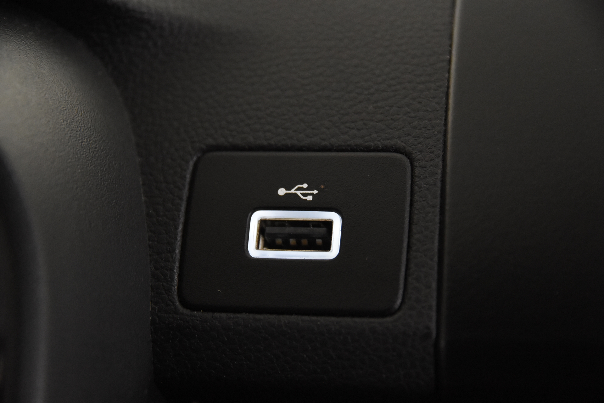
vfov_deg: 14.7
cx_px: 302
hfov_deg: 21.9
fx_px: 1560
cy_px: 202
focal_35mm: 93
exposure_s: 1/100
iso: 4500
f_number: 4
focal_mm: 62
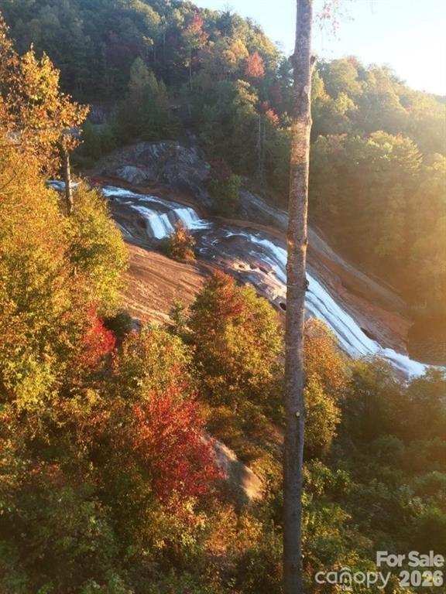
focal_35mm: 29
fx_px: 498
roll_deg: +0.5
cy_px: 297
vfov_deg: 61.7
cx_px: 223
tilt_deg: -17.6
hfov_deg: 48.2
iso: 32
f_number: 2.2
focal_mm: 4.15
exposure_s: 1/60
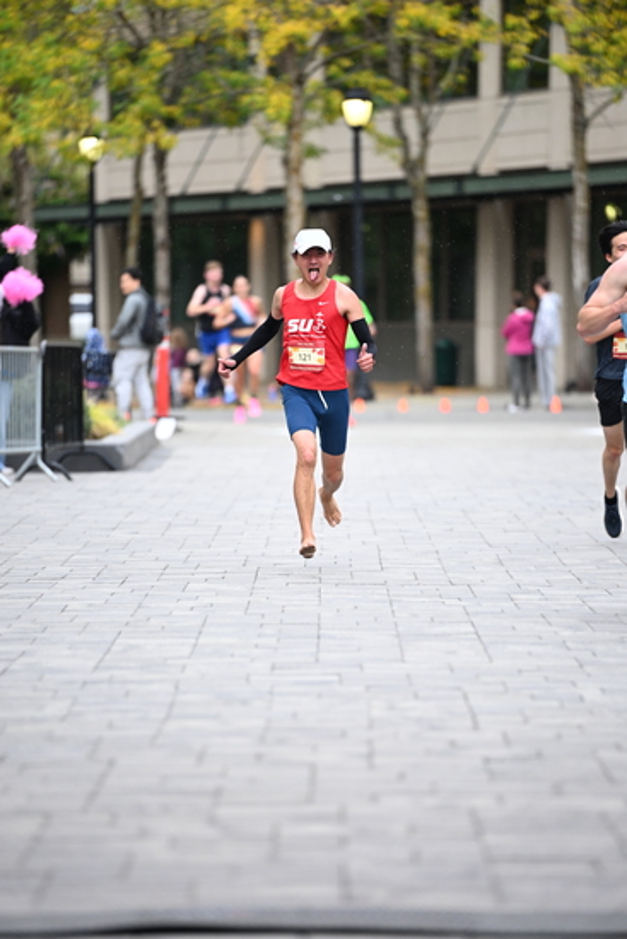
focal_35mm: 200
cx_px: 314
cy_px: 470
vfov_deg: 10.3
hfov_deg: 6.9
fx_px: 5221
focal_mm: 200
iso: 1250
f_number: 2.8
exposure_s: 1/1250
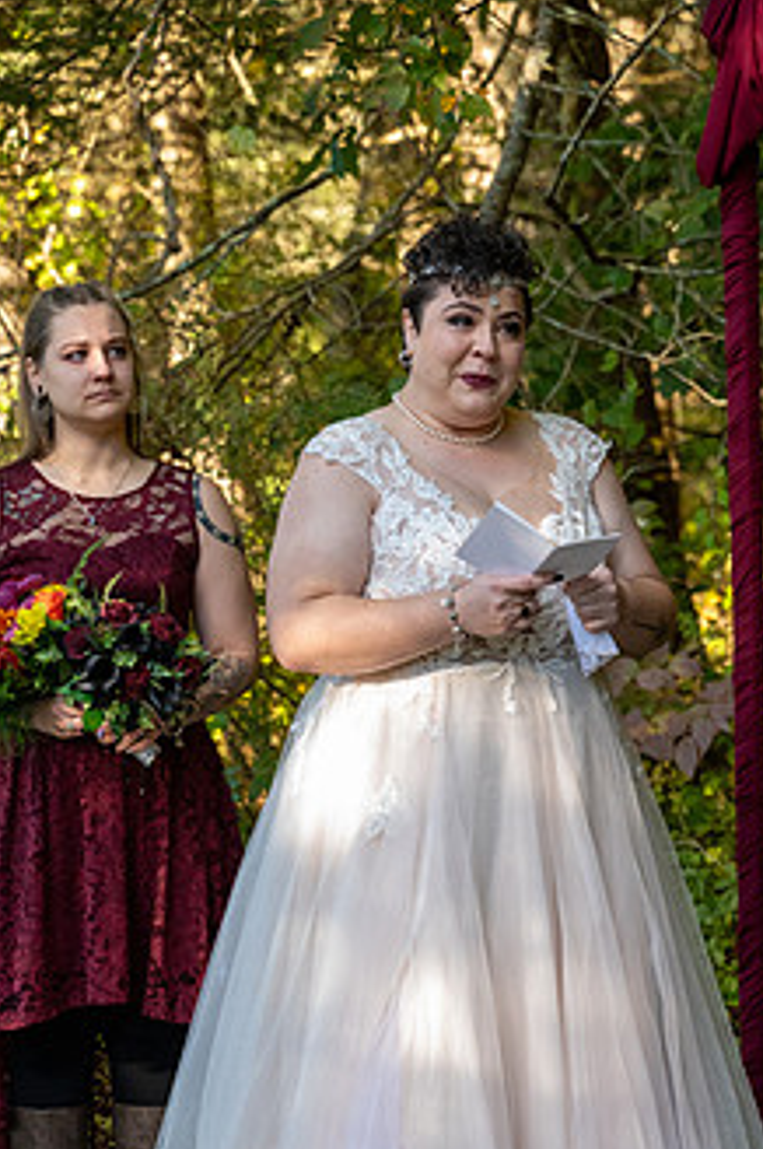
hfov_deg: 13.2
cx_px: 520
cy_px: 746
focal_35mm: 103
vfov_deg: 19.8
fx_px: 3281
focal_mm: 75
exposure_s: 1/4000
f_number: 4
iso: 6400
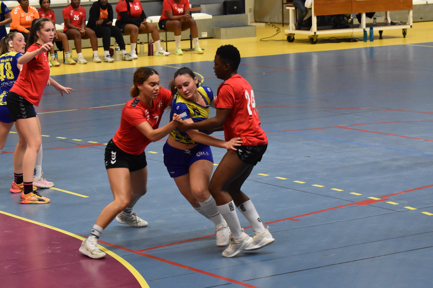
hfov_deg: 15.2
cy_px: 152
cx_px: 195
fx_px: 1619
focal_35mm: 135
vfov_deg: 10.2
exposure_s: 1/250
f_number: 4.5
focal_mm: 75
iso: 3200
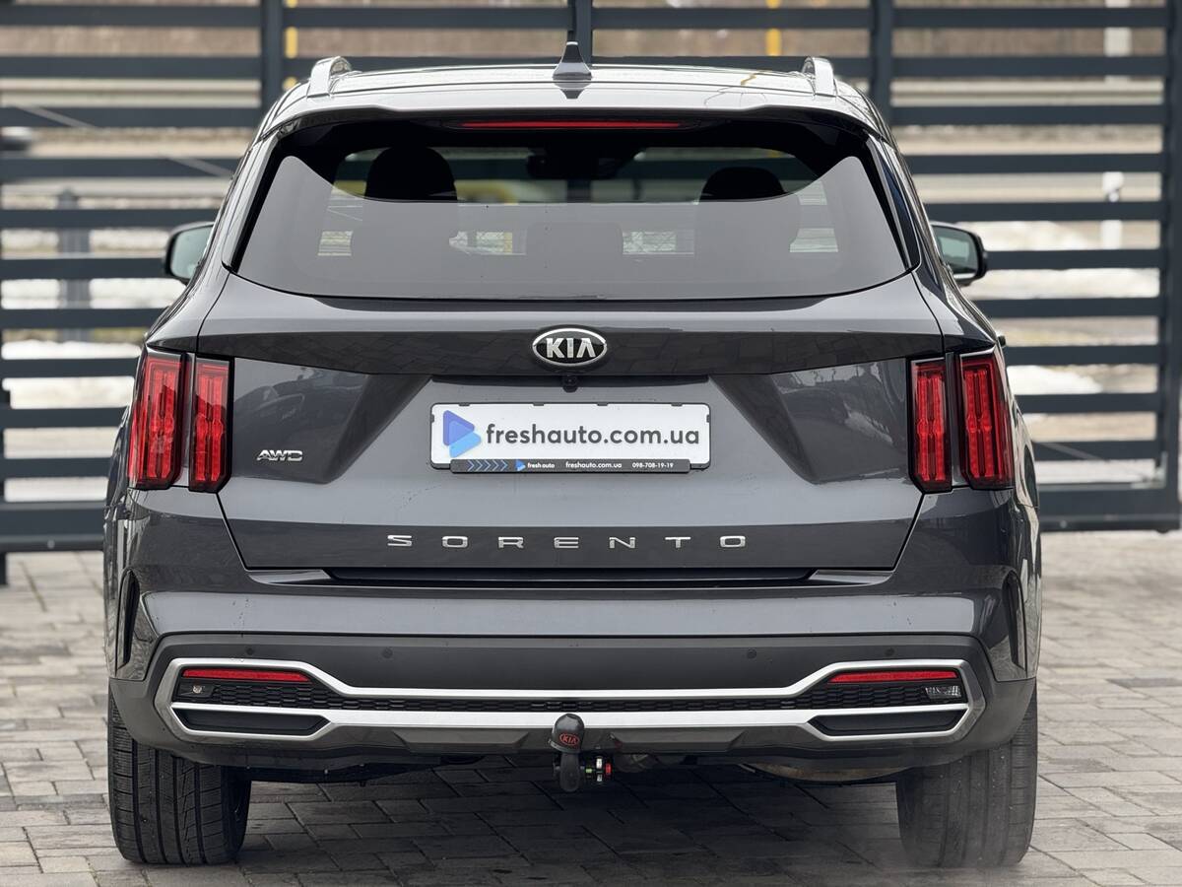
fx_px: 4098
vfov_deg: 12.3
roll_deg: +0.2
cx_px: 591
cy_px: 444
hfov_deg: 16.4
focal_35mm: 120
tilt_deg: -6.2
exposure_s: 1/106
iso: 50
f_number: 2.8
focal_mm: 15.66
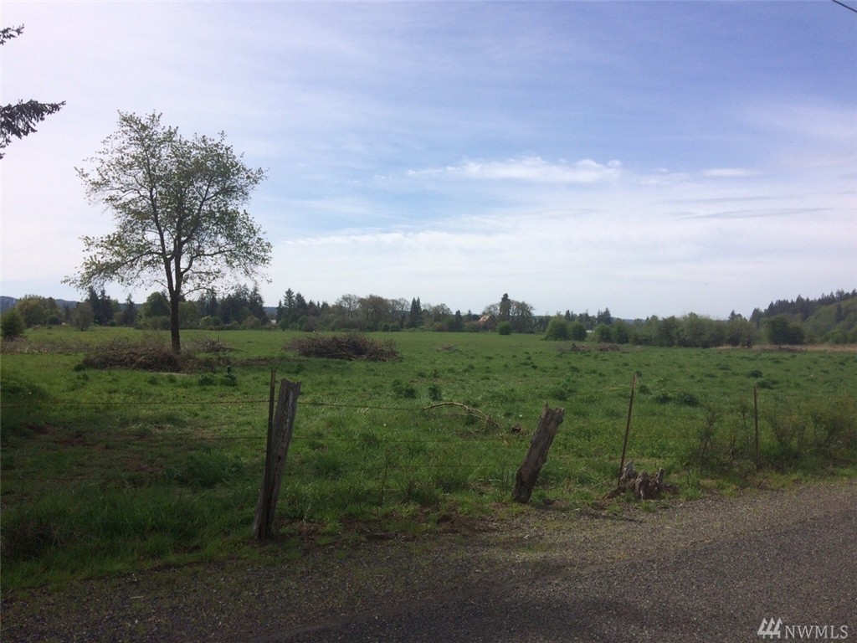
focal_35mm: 29
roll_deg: -0.4
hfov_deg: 61.7
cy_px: 322
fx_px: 718
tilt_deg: -0.9
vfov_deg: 48.2
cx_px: 428
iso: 32
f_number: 2.2
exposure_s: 1/2933
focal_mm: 4.15
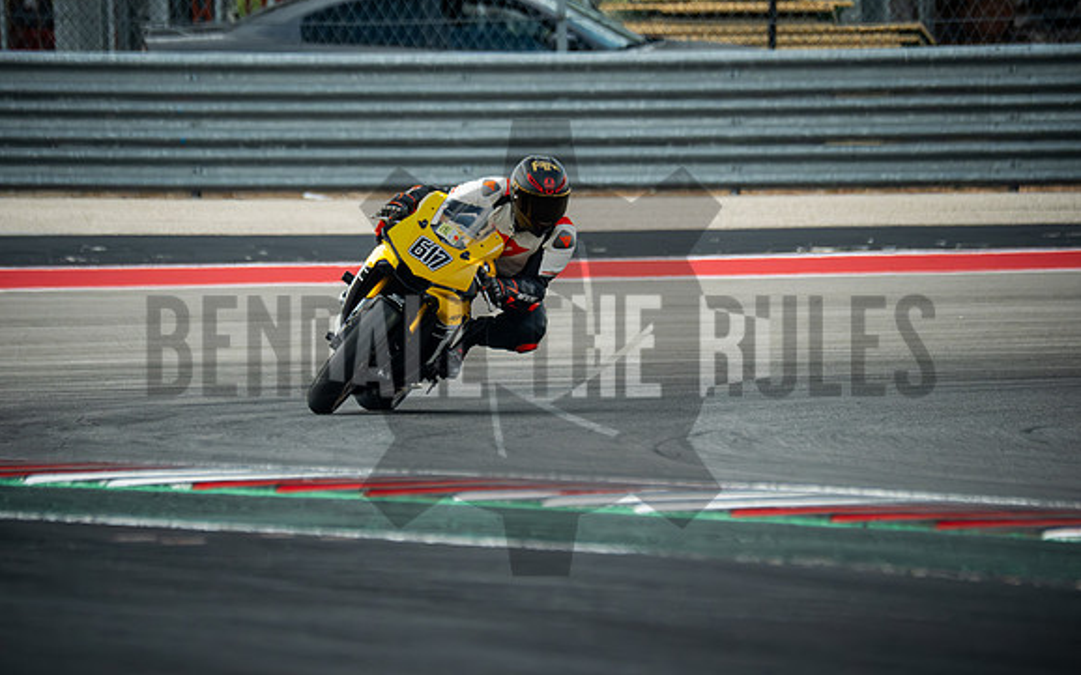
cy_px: 349
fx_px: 18085
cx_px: 540
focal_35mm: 614
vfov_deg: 2.1
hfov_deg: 3.4
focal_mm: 400
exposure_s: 1/1600
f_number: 5.6
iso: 2500
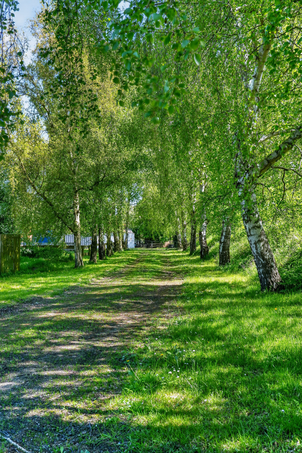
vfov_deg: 55.8
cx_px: 151
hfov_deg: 38.9
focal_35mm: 34
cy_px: 226
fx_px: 428
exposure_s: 1/50
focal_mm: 34
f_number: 8
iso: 400
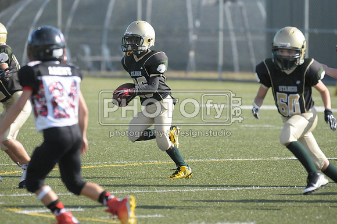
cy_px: 112
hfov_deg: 5.1
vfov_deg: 3.4
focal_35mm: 405
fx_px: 3786
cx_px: 168
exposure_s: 1/5000
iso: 1600
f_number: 4
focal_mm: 270
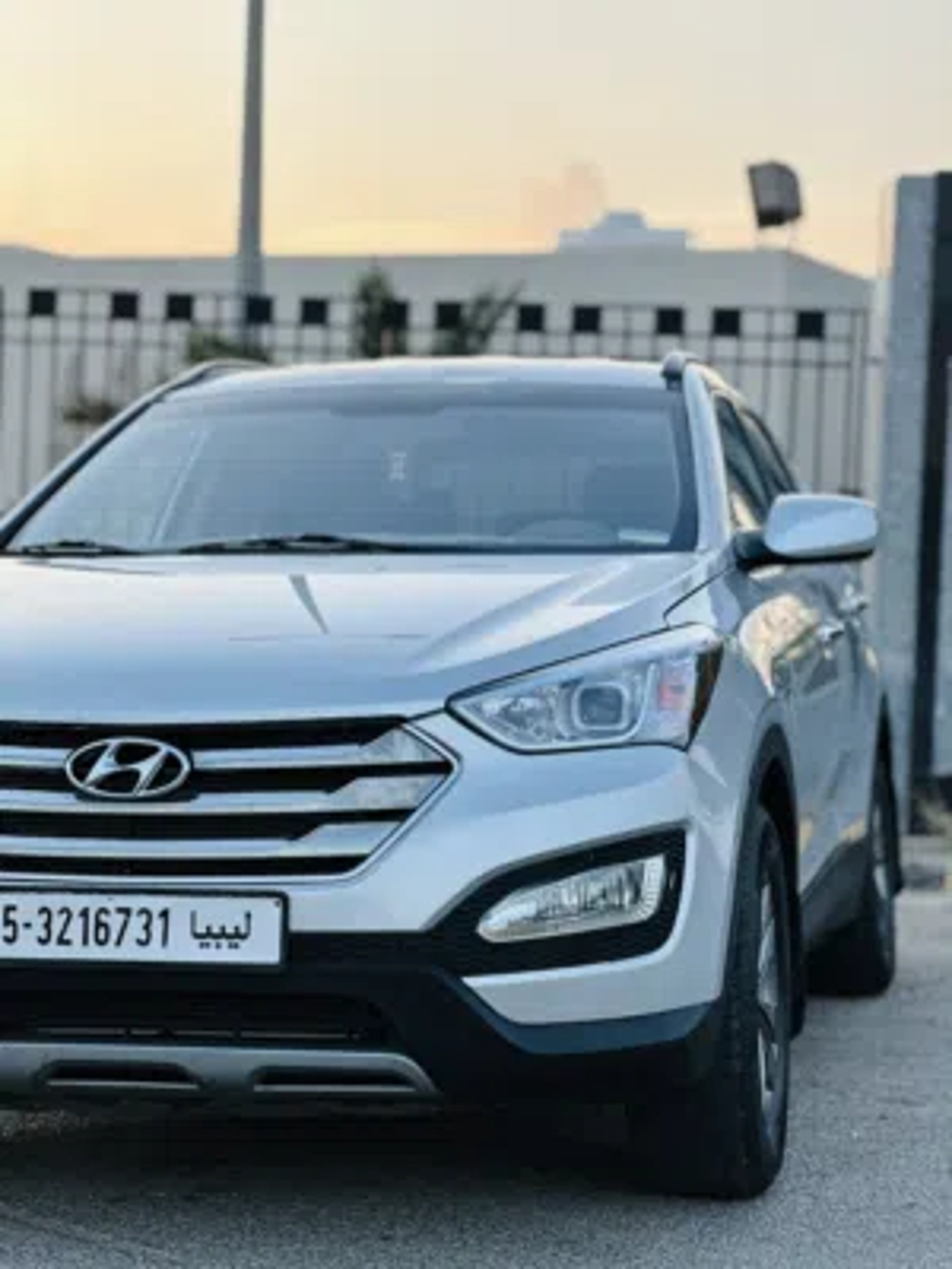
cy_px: 634
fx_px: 2824
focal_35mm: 77
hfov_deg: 19.1
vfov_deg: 25.3
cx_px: 476
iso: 64
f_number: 2.8
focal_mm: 9
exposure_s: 1/121
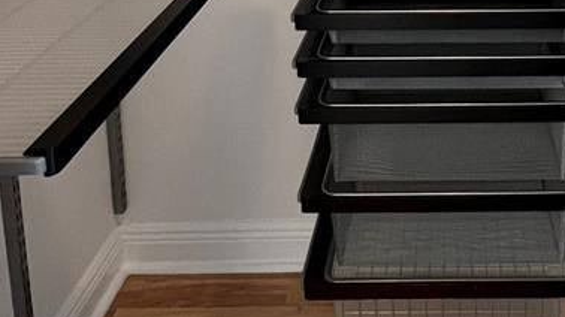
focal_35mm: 45
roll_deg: +0.1
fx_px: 674
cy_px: -176
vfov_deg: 21.5
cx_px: 456
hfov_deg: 43.3
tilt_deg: -7.9
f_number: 1.8
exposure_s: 1/60
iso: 200
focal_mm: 1.57
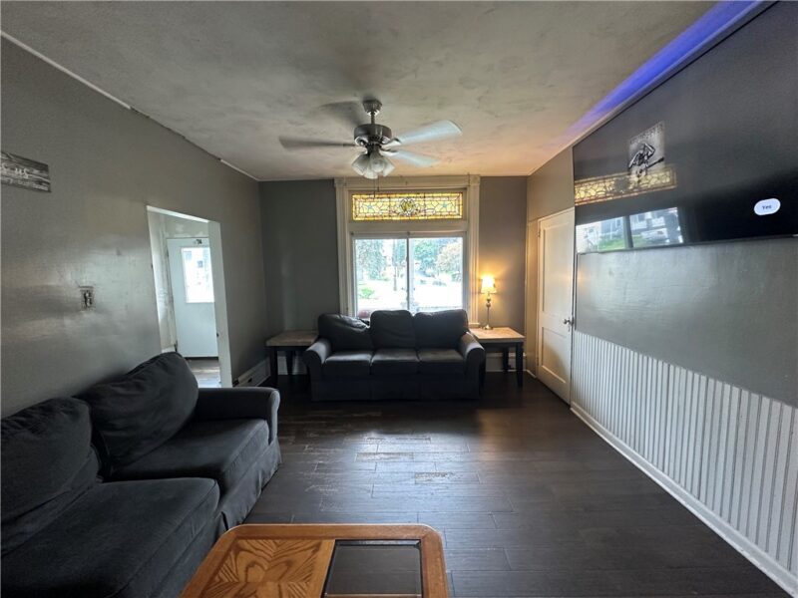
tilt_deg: -4.5
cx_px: 399
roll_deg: +1.0
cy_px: 299
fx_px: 323
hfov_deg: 102.1
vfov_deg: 85.7
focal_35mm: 14
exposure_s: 1/60
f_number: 2.2
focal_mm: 2.22
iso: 200
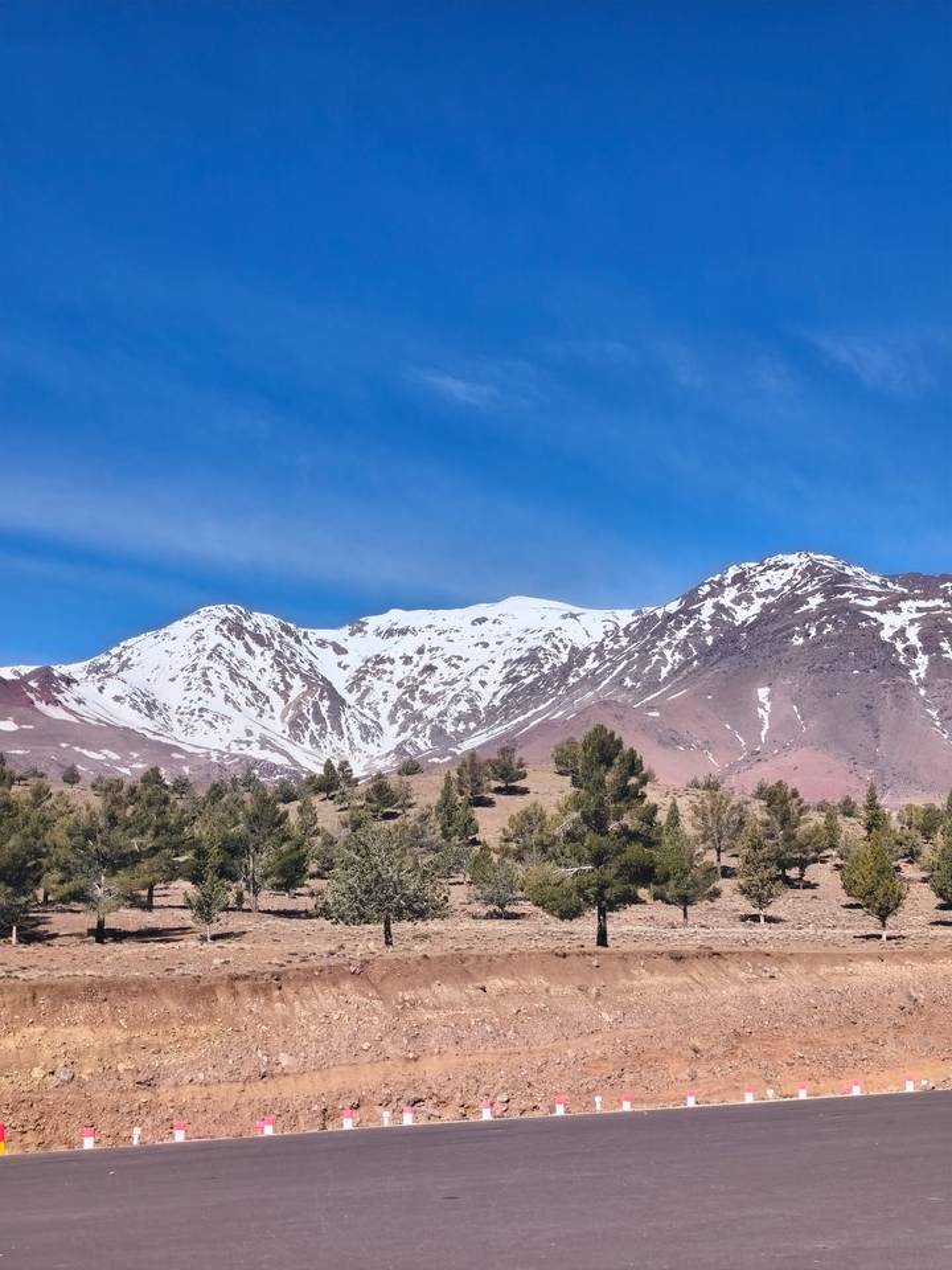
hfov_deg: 31.5
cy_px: 635
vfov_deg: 41.2
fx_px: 1687
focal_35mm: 46
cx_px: 476
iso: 50
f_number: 1.65
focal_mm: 6.18
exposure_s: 1/2002
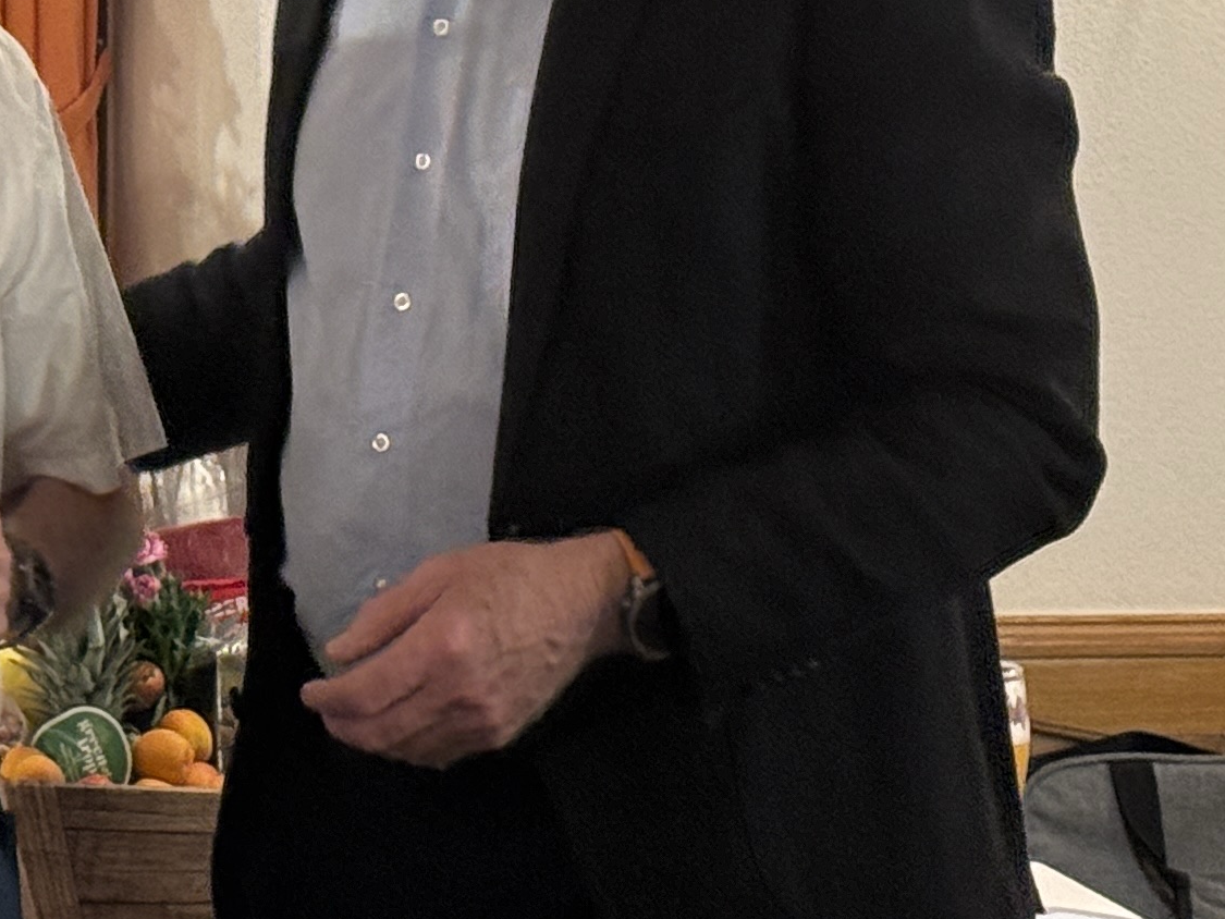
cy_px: -103
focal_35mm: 172
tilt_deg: -1.7
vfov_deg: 8.6
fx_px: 6087
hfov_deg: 11.2
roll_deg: +0.1
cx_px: -368
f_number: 1.78
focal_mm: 6.76
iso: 250
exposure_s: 1/50
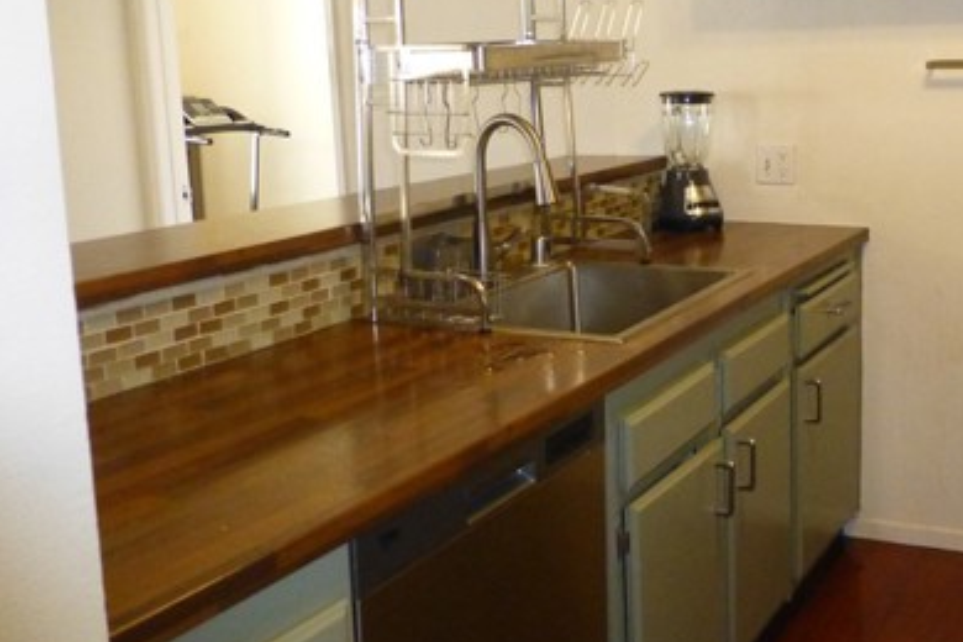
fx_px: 1097
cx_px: 748
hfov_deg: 45.4
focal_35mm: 41
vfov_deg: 32.3
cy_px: 202
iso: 800
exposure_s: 1/60
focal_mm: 4.3
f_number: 3.3
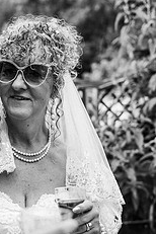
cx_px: 15
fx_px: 572
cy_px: 149
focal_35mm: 88
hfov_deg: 15.4
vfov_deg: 23.1
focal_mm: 35
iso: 100
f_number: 2.2
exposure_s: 1/1250
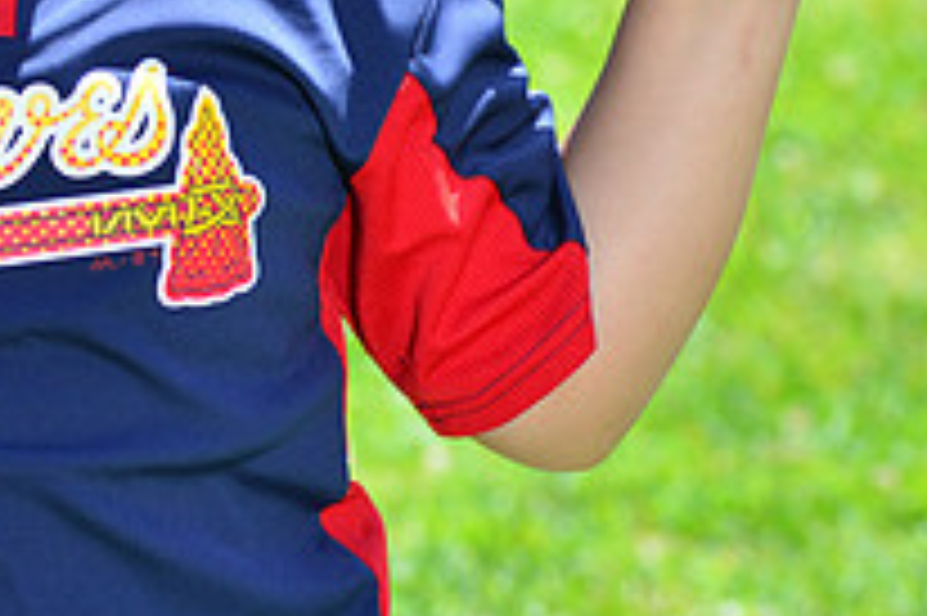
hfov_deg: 5.0
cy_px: -191
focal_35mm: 409
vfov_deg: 3.3
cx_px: -54
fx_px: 10523
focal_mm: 145
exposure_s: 1/200
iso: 200
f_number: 8
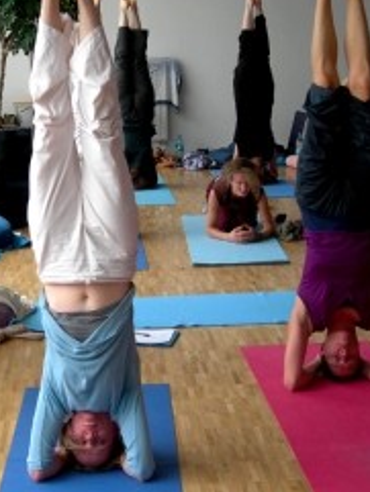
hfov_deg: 19.8
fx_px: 1054
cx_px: 111
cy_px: 231
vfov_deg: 26.3
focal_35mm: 74
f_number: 3.2
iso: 50
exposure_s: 1/101
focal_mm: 10.6
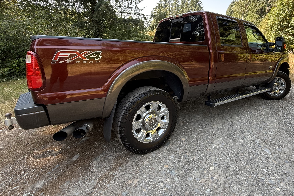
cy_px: 68
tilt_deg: -10.3
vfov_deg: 60.7
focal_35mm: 20
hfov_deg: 83.1
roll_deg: -0.3
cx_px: 174
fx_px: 163
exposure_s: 1/109
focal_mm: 2.22
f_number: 2.2
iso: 64
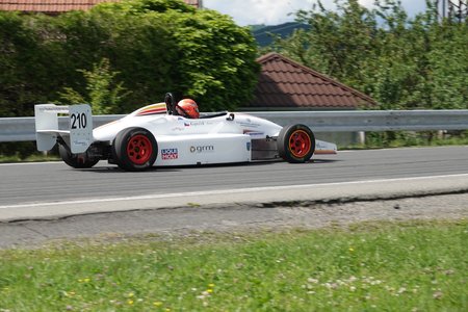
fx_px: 1703
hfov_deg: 15.6
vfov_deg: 10.5
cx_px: 234
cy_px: 156
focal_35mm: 131
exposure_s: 1/800
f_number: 4
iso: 100
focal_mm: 47.94
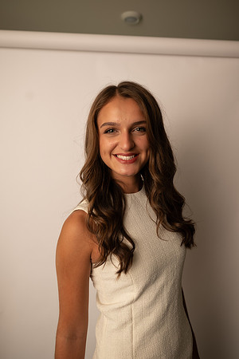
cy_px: 180
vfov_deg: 73.7
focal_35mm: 24
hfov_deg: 53.1
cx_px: 120
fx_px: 239
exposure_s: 1/160
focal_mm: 24
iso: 100
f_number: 3.2
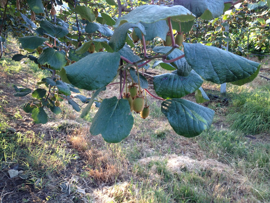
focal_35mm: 35
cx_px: 135
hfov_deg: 52.6
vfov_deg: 40.7
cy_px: 102
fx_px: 273
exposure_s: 1/120
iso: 80
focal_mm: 4.28
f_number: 2.4
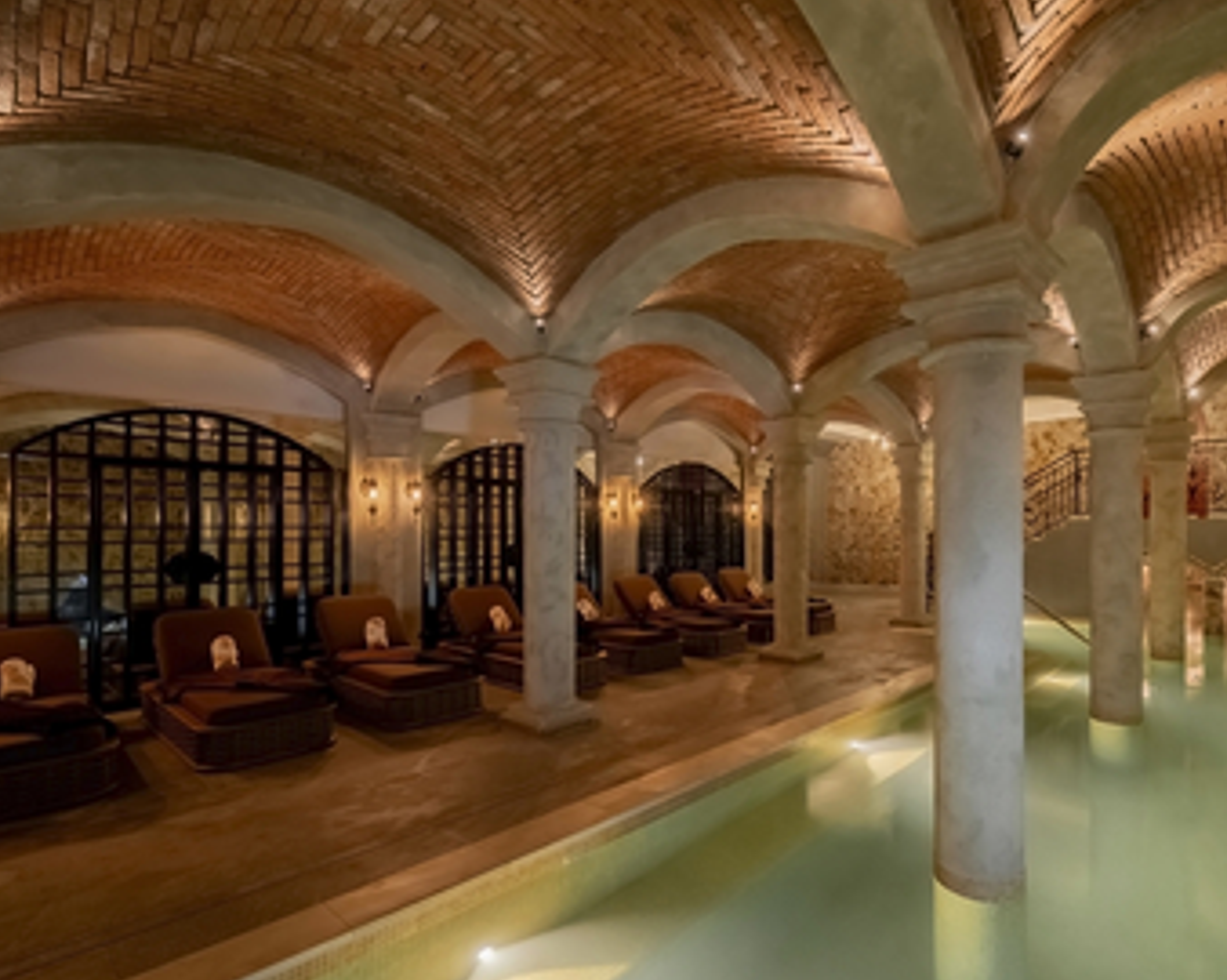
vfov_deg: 80.3
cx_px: 730
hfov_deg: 92.1
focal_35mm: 16
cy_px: 497
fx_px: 581
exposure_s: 1/15
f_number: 8
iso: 400
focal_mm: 12
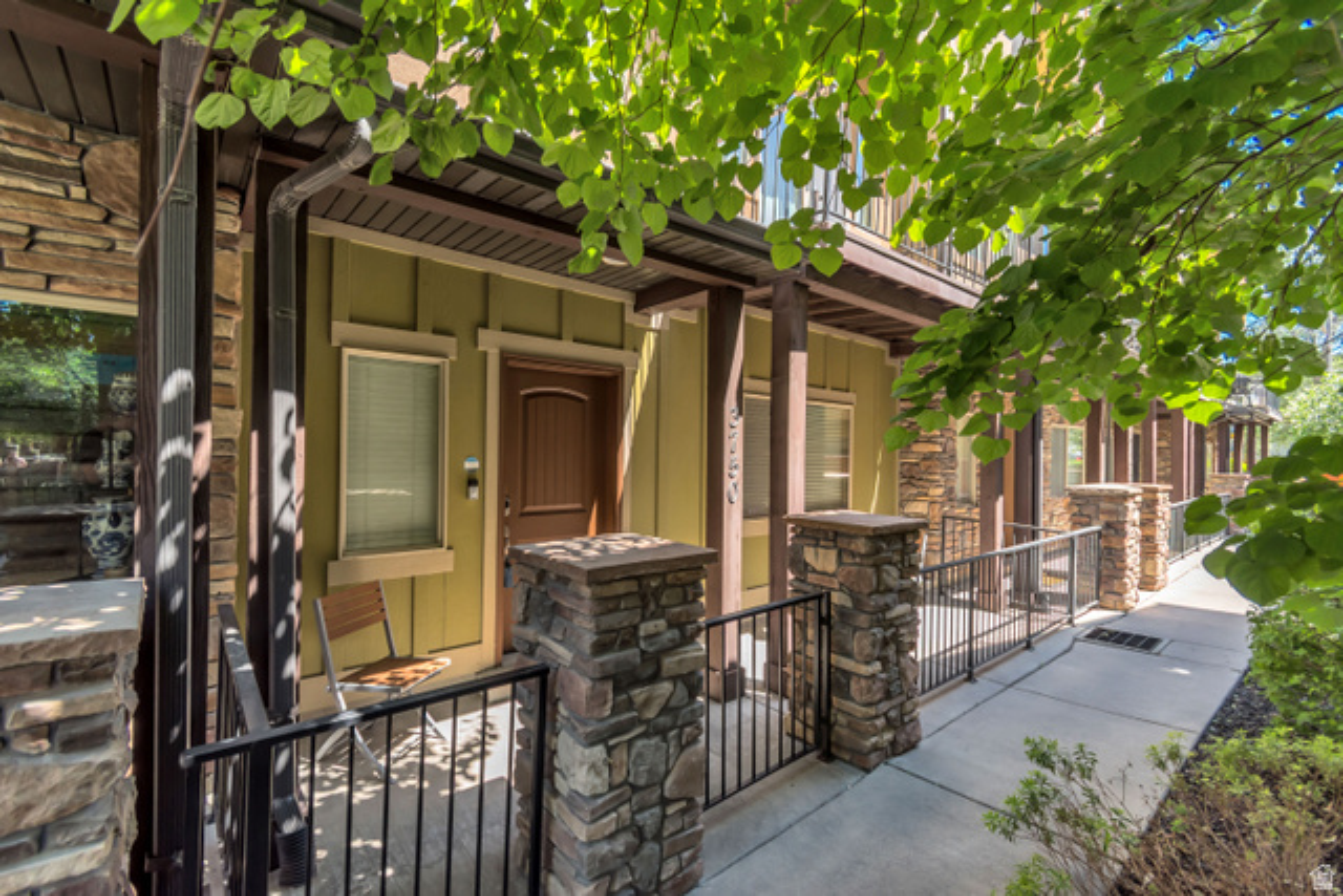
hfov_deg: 100.4
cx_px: 672
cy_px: 448
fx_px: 560
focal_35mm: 15
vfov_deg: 77.4
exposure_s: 1/160
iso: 100
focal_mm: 10
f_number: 4.5
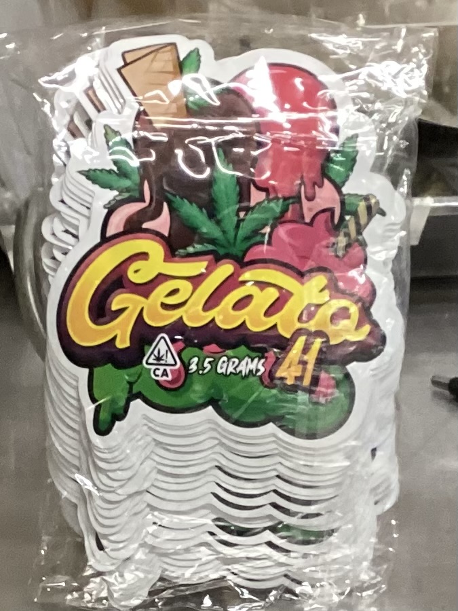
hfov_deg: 45.4
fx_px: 547
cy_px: 306
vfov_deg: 58.4
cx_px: 229
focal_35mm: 31
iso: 320
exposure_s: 1/50
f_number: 2.4
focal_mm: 3.3
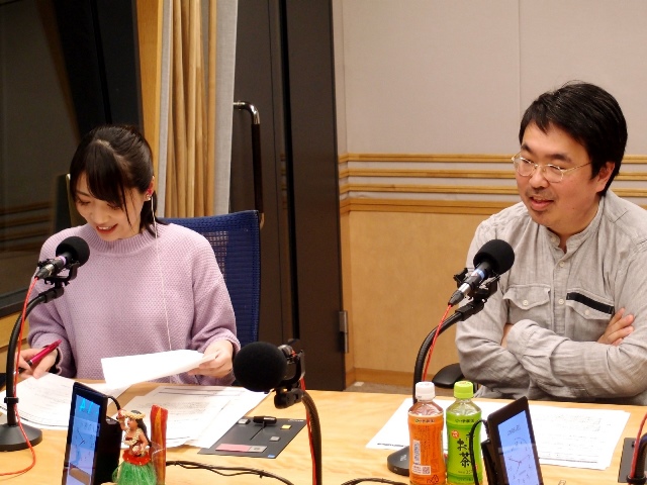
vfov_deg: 24.4
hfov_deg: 32.2
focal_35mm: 60
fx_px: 1121
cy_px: 242
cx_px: 324
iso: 200
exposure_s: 1/80
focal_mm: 12.88
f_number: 2.1
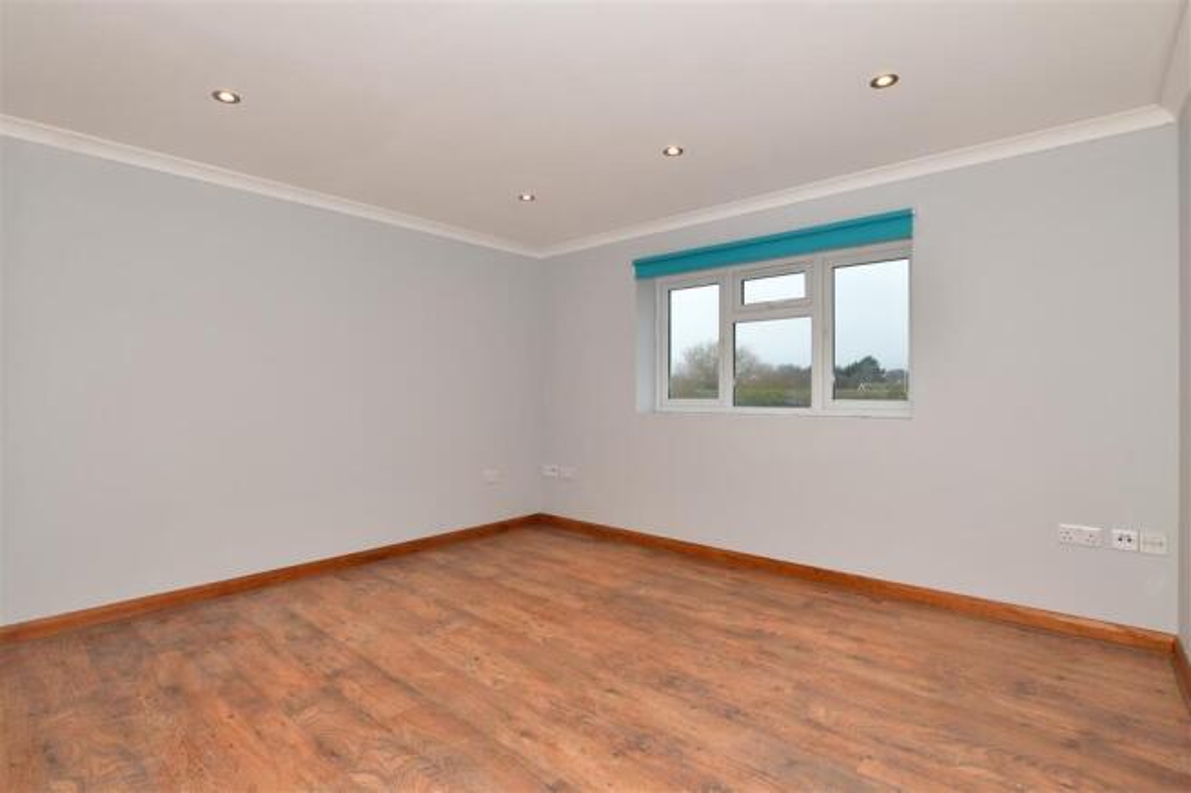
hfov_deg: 100.4
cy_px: 396
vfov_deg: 77.3
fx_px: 496
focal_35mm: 15
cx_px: 596
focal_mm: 10
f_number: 8
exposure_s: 1/13
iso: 200
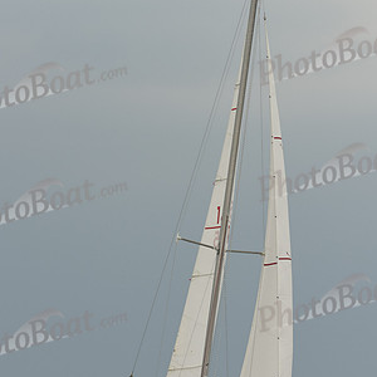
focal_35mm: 329
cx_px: 193
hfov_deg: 5.3
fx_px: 4054
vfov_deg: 5.3
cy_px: 253
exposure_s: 1/800
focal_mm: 200
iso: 250
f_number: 5
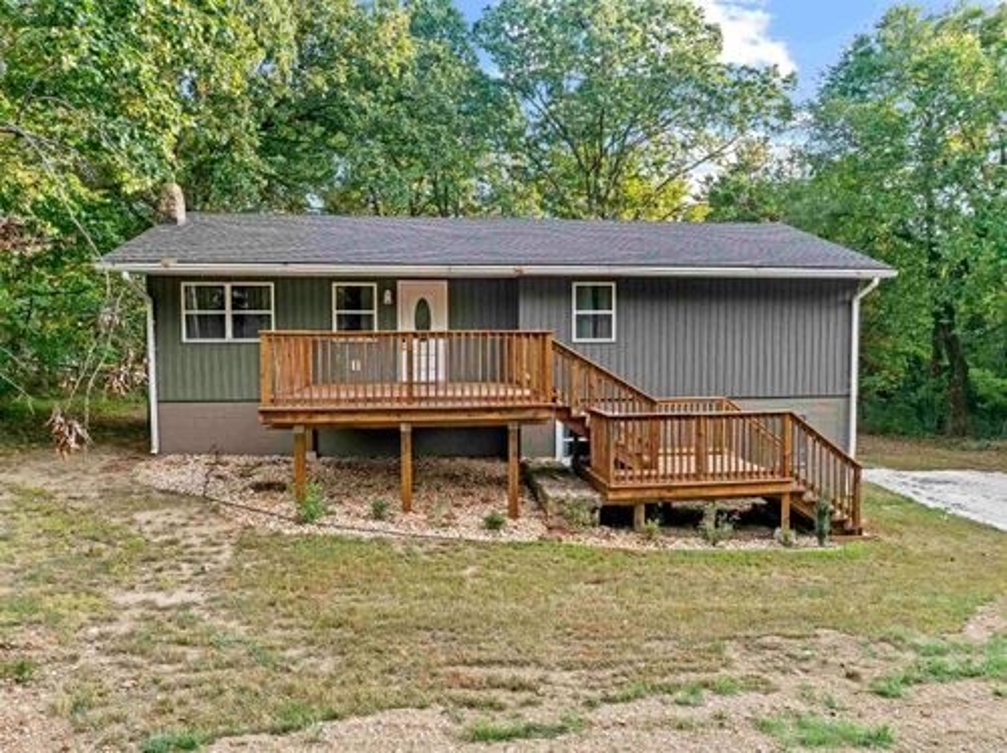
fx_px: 698
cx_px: 504
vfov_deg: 56.7
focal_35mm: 24
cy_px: 376
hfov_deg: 71.6
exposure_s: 1/320
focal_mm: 12.29
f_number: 2.8
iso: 400
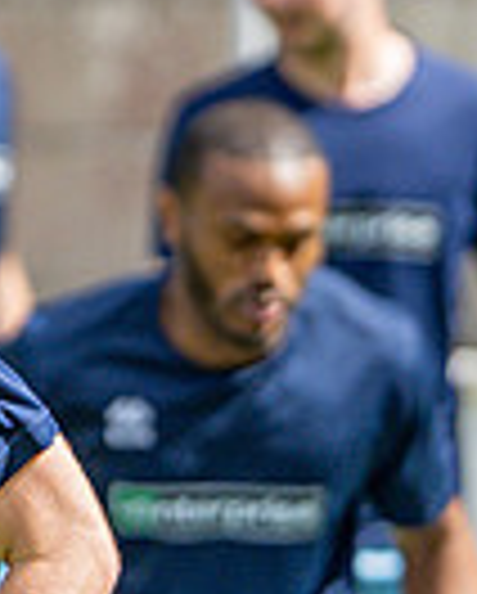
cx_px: -25
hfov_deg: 1.9
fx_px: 14296
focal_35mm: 812
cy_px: 438
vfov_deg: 2.4
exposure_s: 1/6400
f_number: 1.6
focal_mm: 85
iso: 160
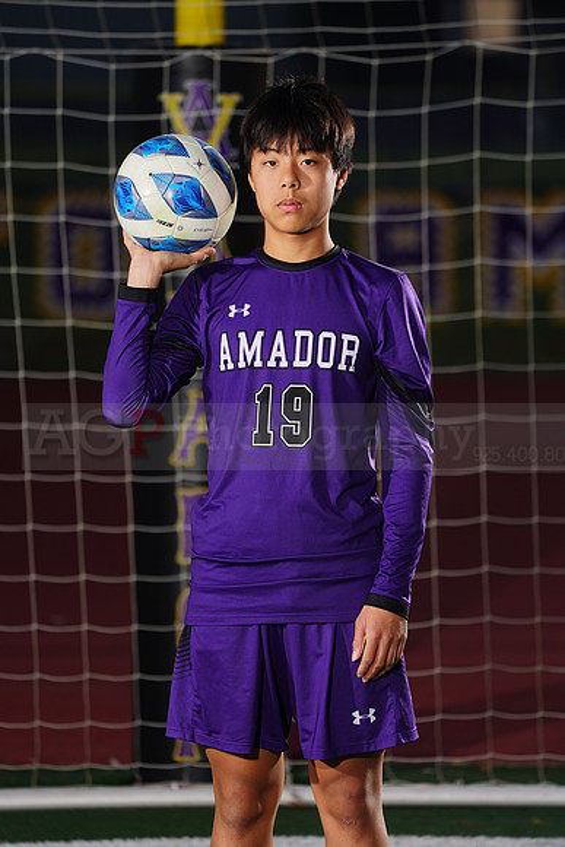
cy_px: 424
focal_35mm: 367
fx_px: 8634
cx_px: 282
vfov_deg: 5.6
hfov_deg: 3.7
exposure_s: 1/200
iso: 200
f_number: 7.1
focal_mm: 367
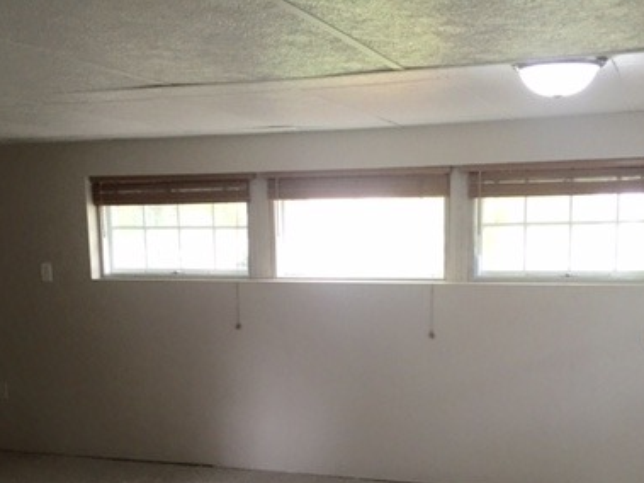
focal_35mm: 49
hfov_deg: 38.9
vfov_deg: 28.8
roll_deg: +1.7
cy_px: 406
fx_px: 911
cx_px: 364
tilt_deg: -9.5
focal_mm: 4.15
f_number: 2.2
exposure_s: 1/30
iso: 125
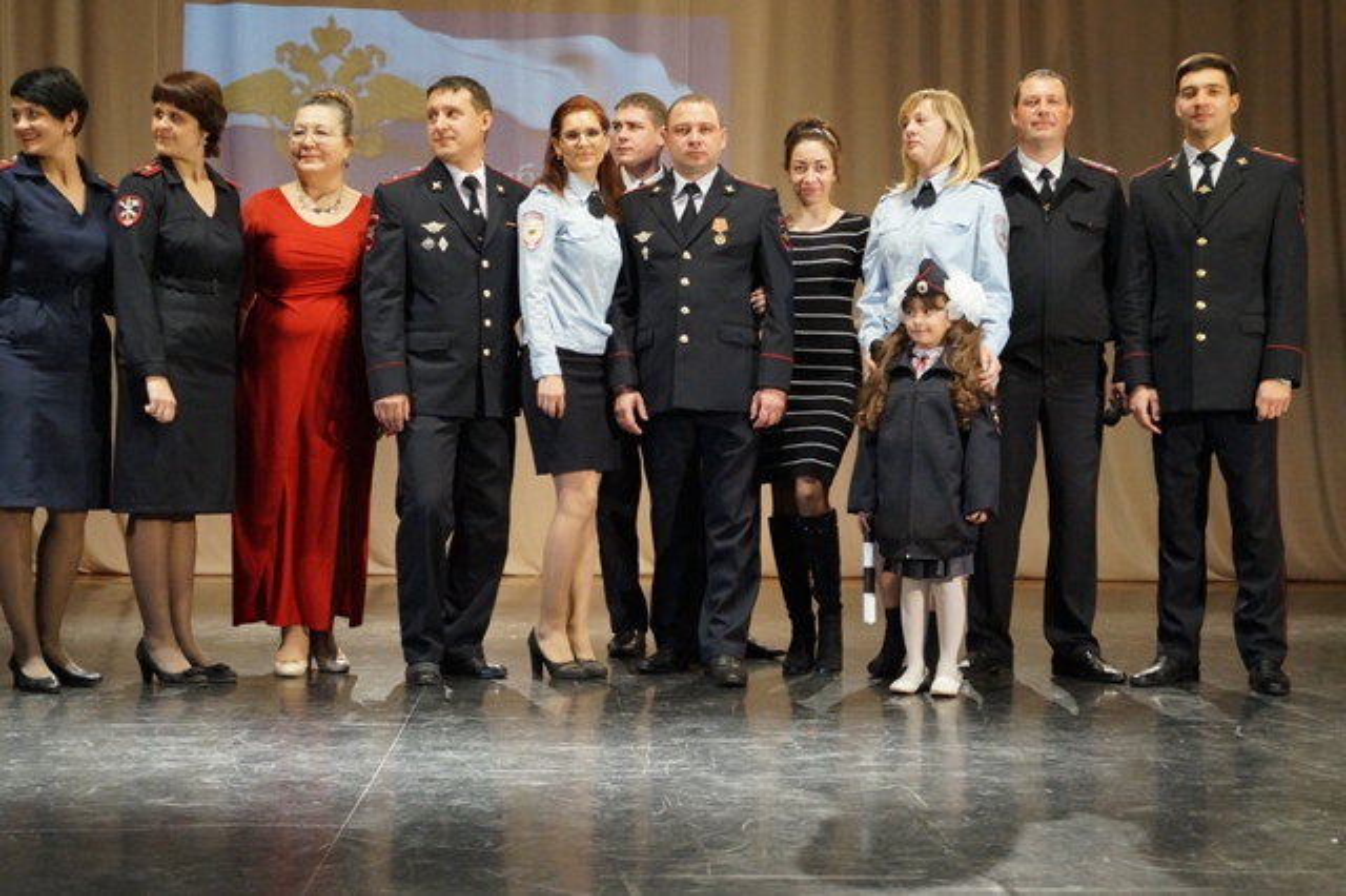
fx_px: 1850
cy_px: 448
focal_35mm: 50
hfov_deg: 40.0
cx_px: 673
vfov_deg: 27.2
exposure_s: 1/125
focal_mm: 33
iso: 3200
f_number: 5
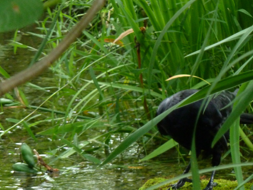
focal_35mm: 560
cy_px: 105
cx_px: 171
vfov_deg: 2.7
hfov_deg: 3.5
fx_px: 4093
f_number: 4.9
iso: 400
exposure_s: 1/125
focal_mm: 49.2
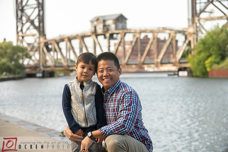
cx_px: 114
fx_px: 602
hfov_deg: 21.5
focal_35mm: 95
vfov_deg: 14.4
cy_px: 76
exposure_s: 1/500
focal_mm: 95
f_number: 4
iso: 400
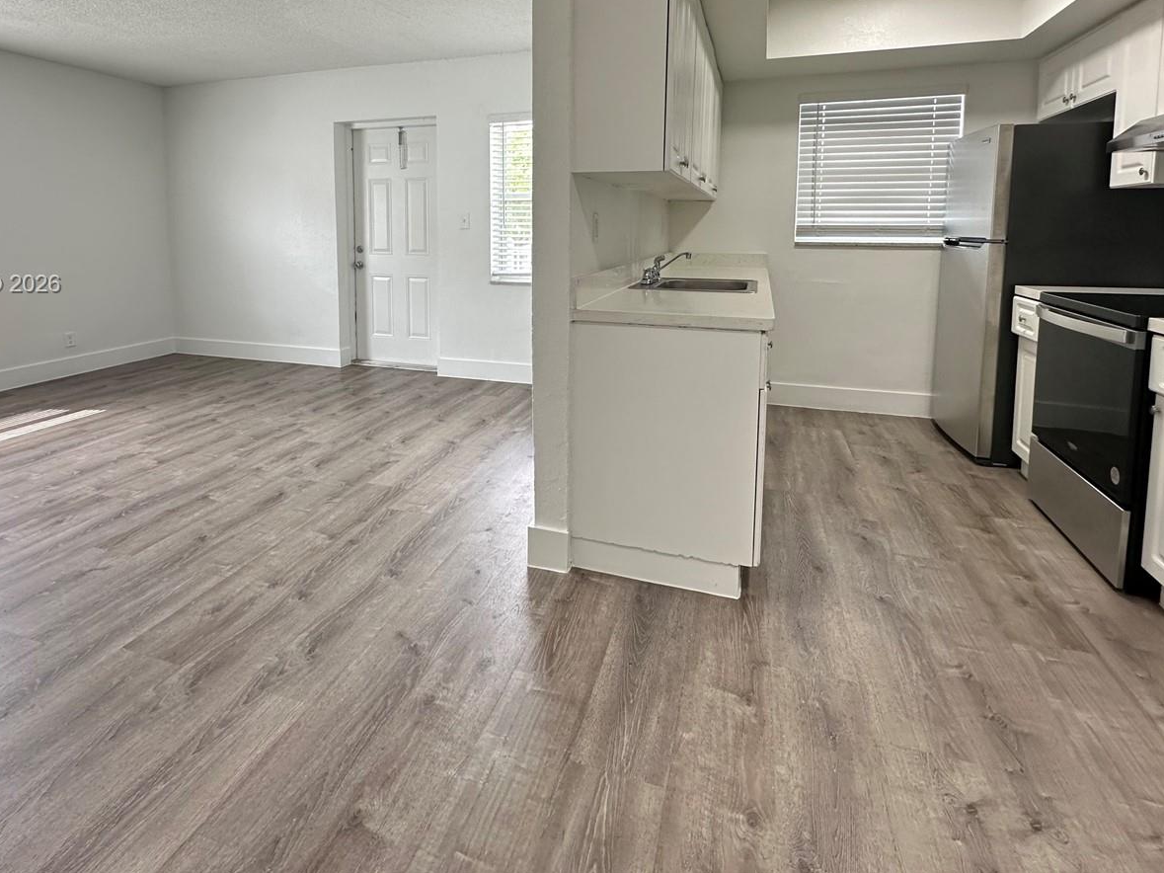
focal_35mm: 19
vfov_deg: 66.7
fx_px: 639
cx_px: 543
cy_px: 285
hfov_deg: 84.6
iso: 200
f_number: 2.2
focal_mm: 2.22
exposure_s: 1/60
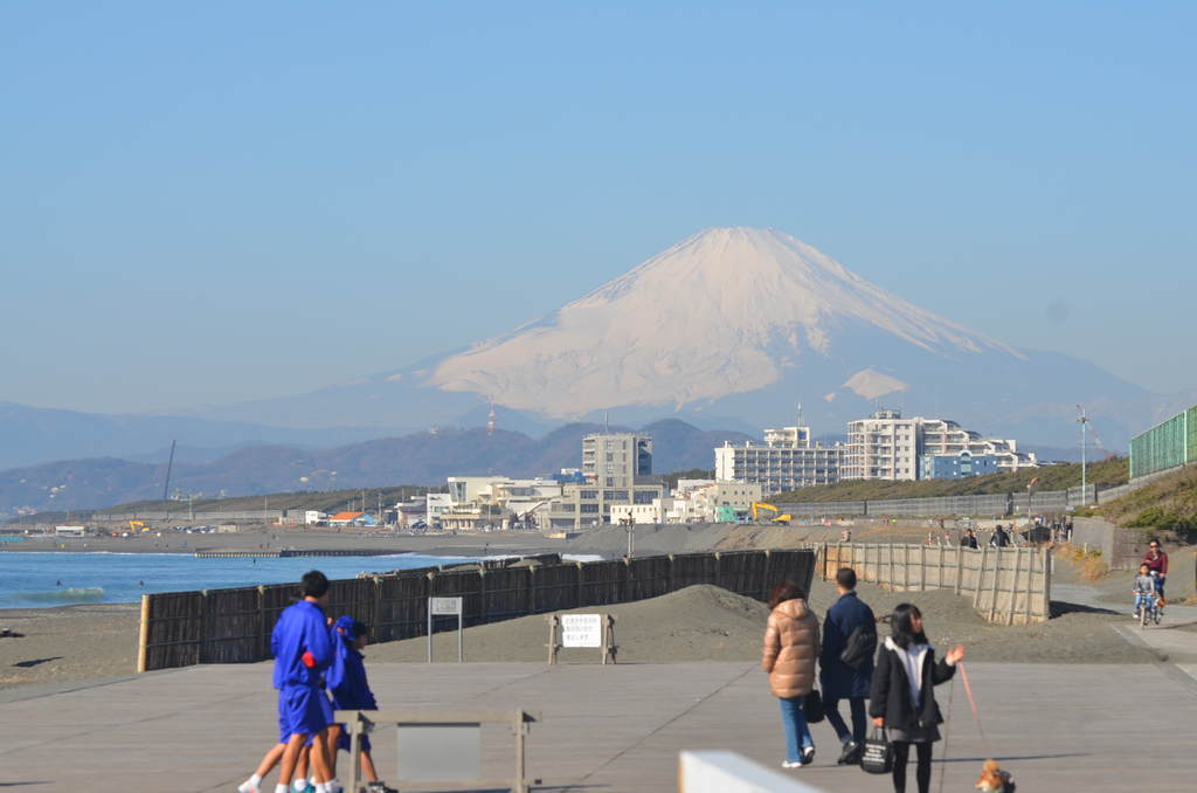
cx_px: 598
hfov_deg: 13.4
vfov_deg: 8.9
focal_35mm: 153
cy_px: 396
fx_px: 5076
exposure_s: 1/2000
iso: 400
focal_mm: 102
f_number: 7.1
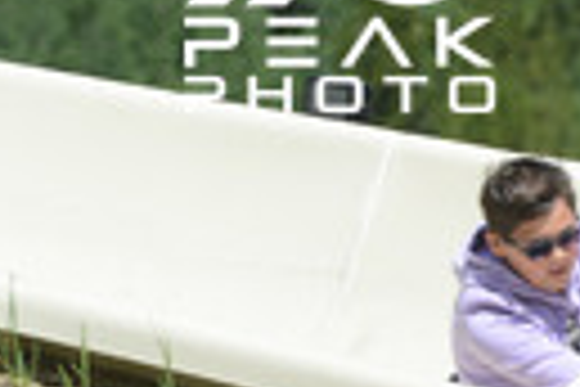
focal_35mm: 605
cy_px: 389
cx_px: 656
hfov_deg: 3.4
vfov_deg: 2.3
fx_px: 9746
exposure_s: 1/640
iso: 200
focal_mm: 195
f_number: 6.3
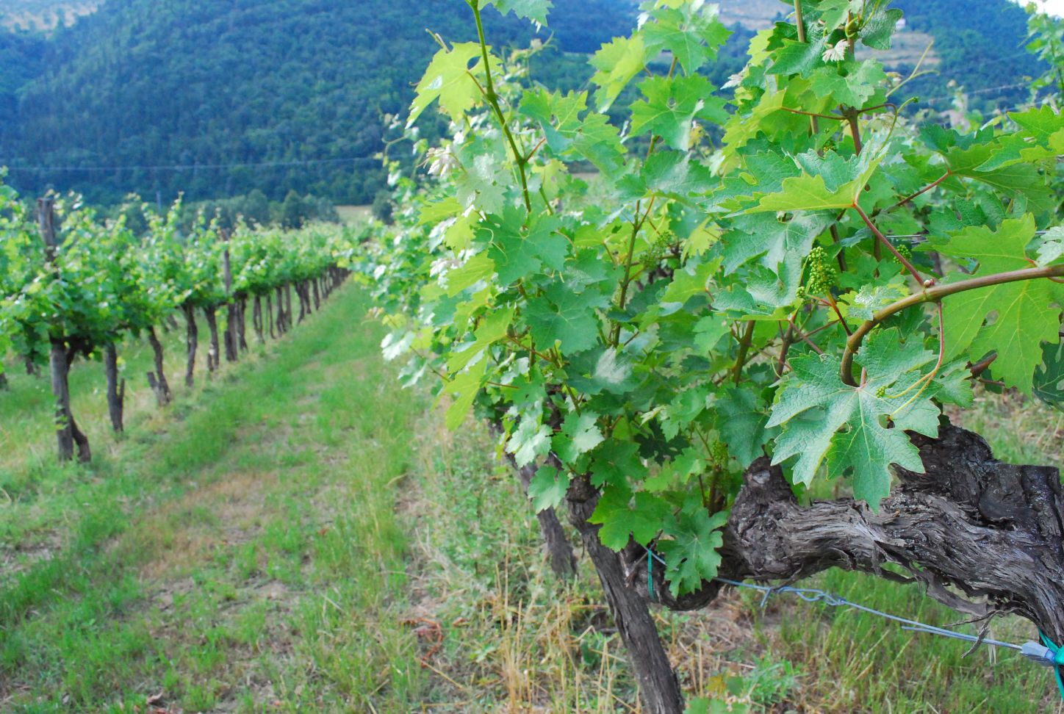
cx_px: 532
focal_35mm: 30
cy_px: 357
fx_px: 888
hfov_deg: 61.8
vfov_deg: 43.8
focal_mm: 20
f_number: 10
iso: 1600
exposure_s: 1/400
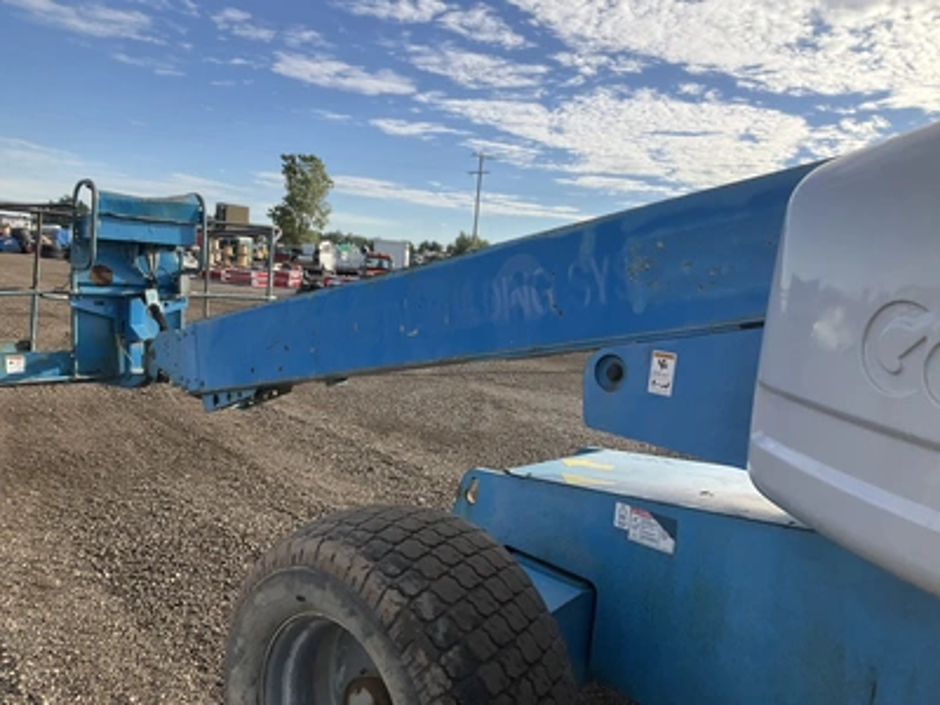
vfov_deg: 48.2
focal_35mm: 29
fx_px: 787
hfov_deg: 61.7
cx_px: 470
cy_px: 352
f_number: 1.8
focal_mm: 3
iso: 25
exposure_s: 1/1221
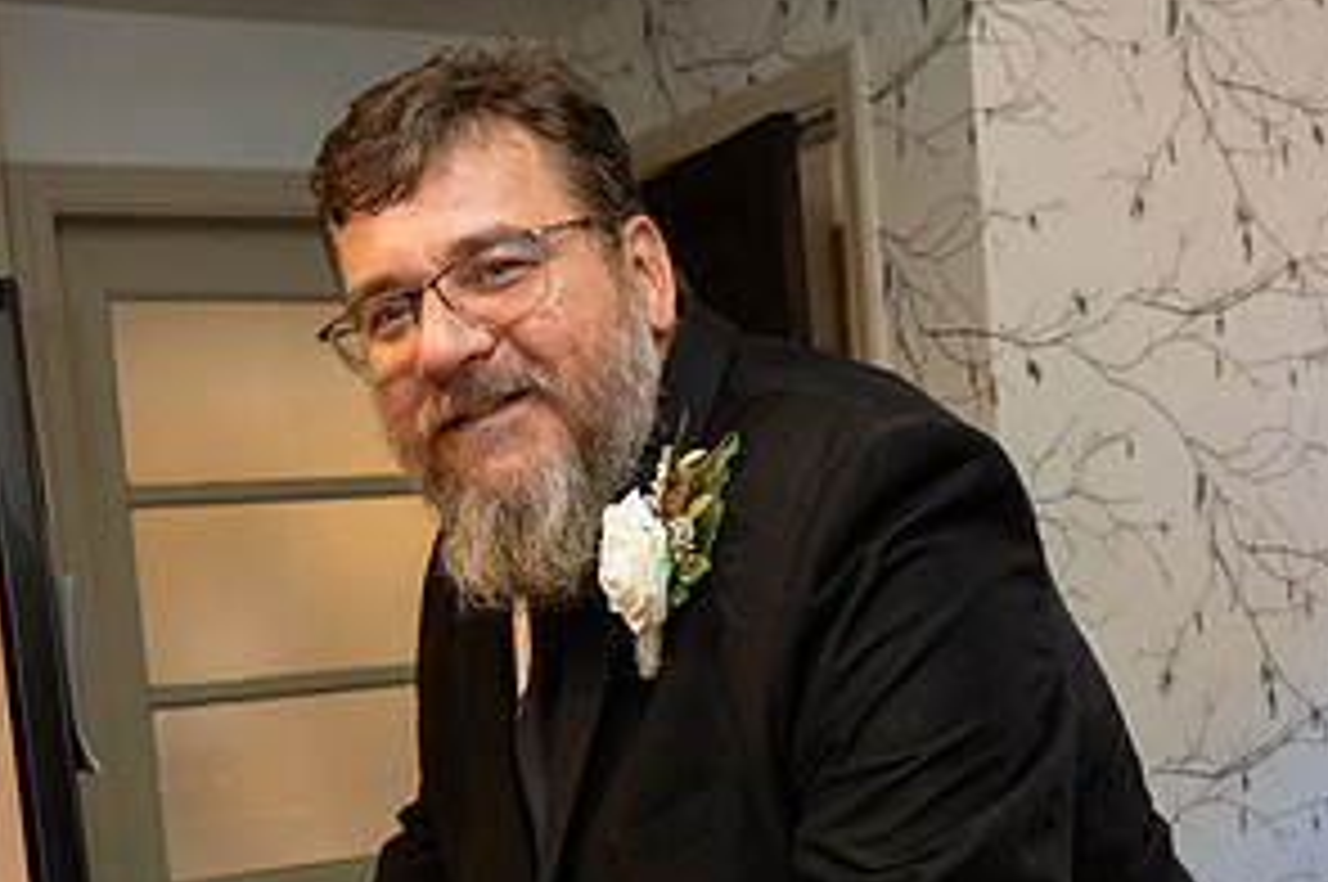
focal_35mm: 55
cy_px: 796
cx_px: 666
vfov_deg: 23.9
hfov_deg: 36.3
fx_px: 2027
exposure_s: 1/200
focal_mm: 24
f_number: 5.6
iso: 5000
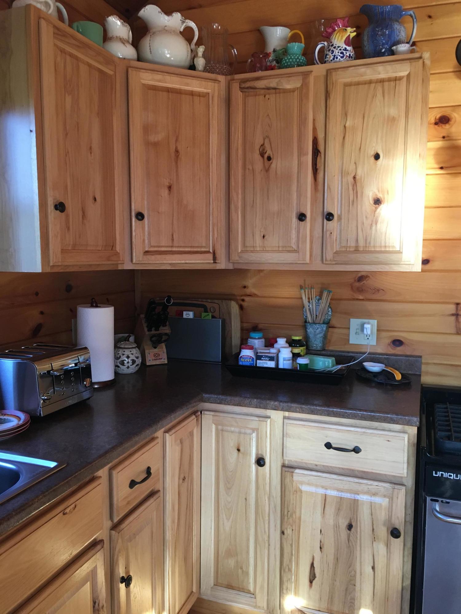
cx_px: 230
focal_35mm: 29
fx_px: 515
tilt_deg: -5.2
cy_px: 307
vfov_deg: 61.7
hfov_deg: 48.2
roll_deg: +0.3
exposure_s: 1/30
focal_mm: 4.15
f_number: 2.2
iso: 100
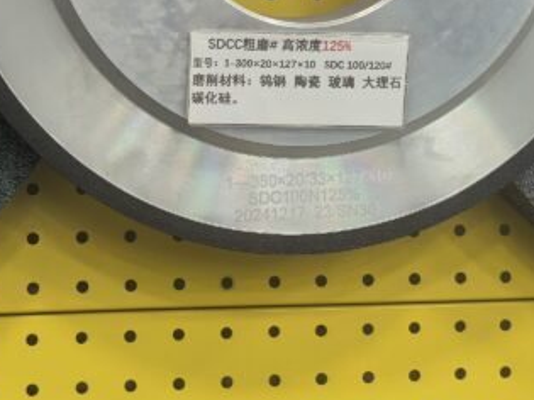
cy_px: 100
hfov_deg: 24.8
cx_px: 137
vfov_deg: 18.8
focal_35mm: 78
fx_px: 1203
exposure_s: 1/100
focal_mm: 6.98
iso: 640
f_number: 2
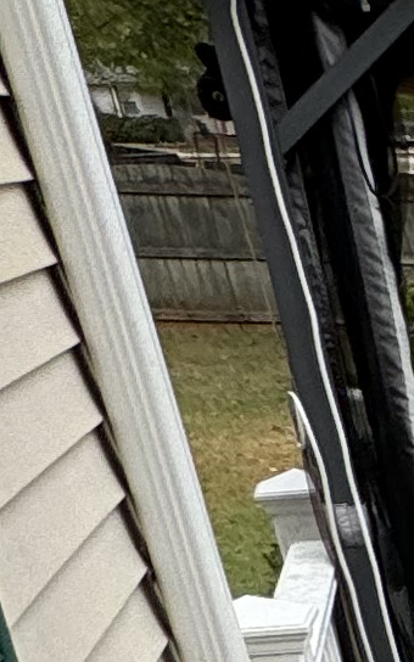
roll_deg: -0.8
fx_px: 1986
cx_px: 1790
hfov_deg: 7.3
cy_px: 938
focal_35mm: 110
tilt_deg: -21.8
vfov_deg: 17.4
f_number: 2.2
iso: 40
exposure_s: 1/290
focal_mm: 2.22
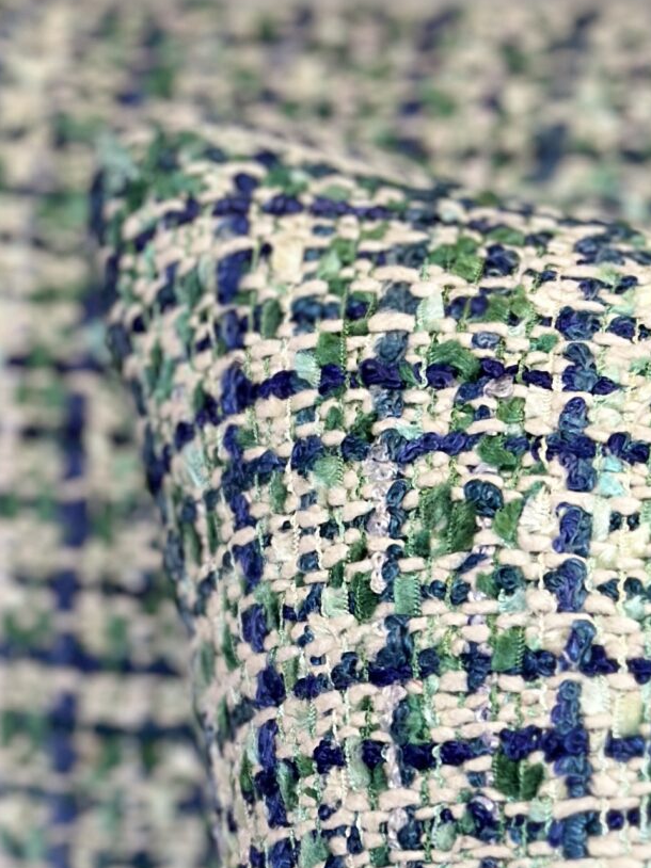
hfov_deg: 9.8
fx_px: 3788
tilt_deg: -19.6
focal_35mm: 151
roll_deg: -1.9
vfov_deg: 12.9
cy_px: 882
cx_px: 423
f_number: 1.78
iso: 100
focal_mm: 6.86
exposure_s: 1/170
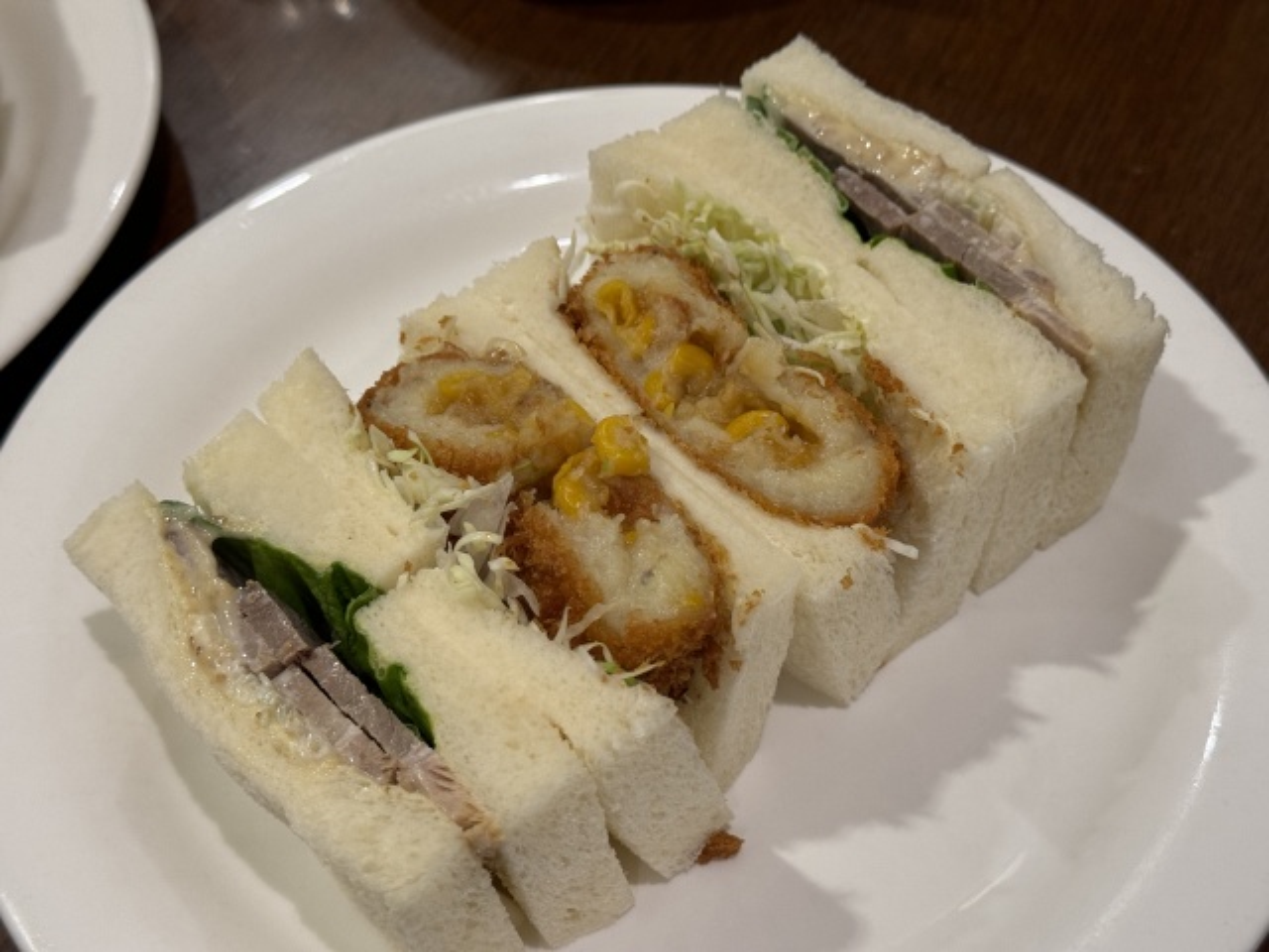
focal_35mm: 48
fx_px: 1760
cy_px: 476
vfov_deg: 30.3
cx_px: 634
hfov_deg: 39.7
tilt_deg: -52.0
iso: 200
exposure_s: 1/50
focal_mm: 6.76
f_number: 1.78
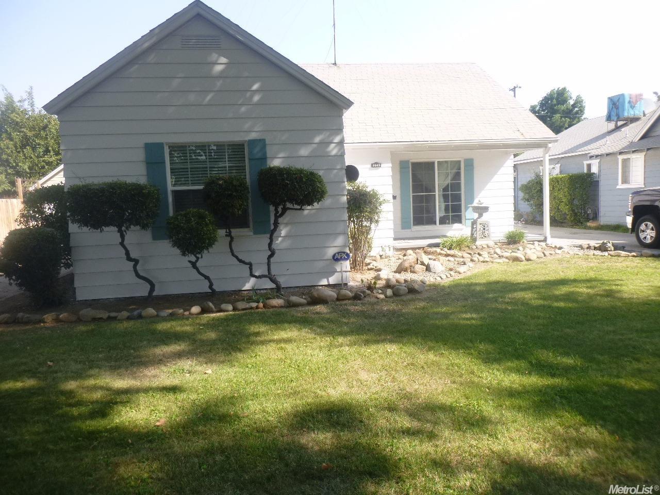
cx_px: 330
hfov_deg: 69.4
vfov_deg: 54.9
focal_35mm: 25
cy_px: 248
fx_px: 477
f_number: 3.9
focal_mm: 4.5
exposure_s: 1/160
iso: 100
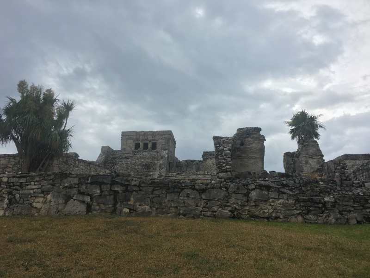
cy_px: 139
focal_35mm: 29
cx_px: 185
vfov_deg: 48.2
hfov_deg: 61.7
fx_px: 310
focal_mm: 4.15
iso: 25
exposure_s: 1/1083
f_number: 2.2
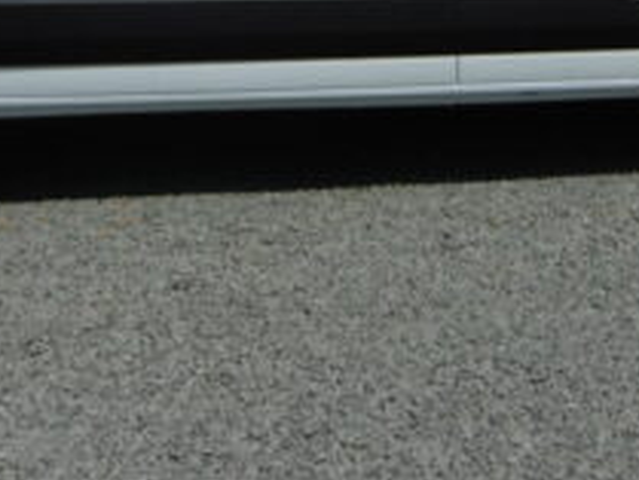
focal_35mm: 109
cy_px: -73
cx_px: 281
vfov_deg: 13.3
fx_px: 2013
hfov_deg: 18.0
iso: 100
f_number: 9.3
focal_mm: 6.8
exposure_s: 1/500
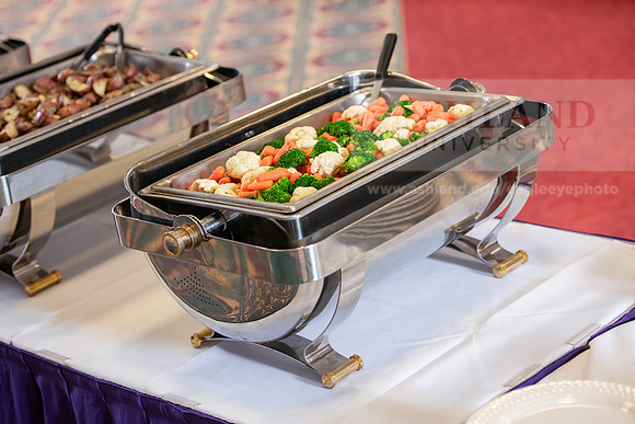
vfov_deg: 14.9
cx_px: 318
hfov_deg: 22.1
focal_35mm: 92
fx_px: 1623
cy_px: 212
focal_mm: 92
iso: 800
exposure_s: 1/160
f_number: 3.5
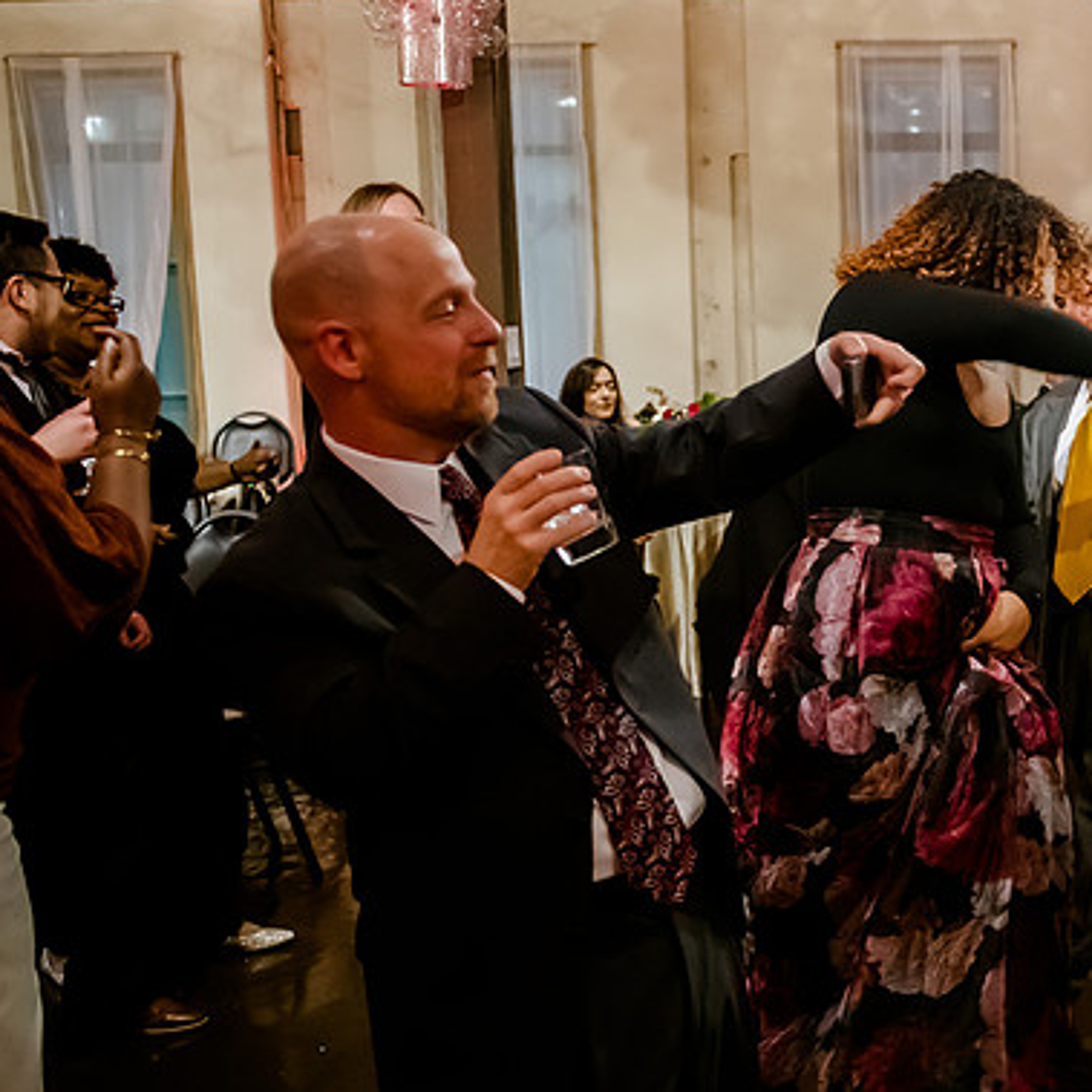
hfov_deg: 33.9
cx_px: 1069
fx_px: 1642
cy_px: 555
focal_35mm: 46
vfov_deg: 36.8
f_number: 2.8
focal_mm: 24
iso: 5000
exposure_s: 1/160
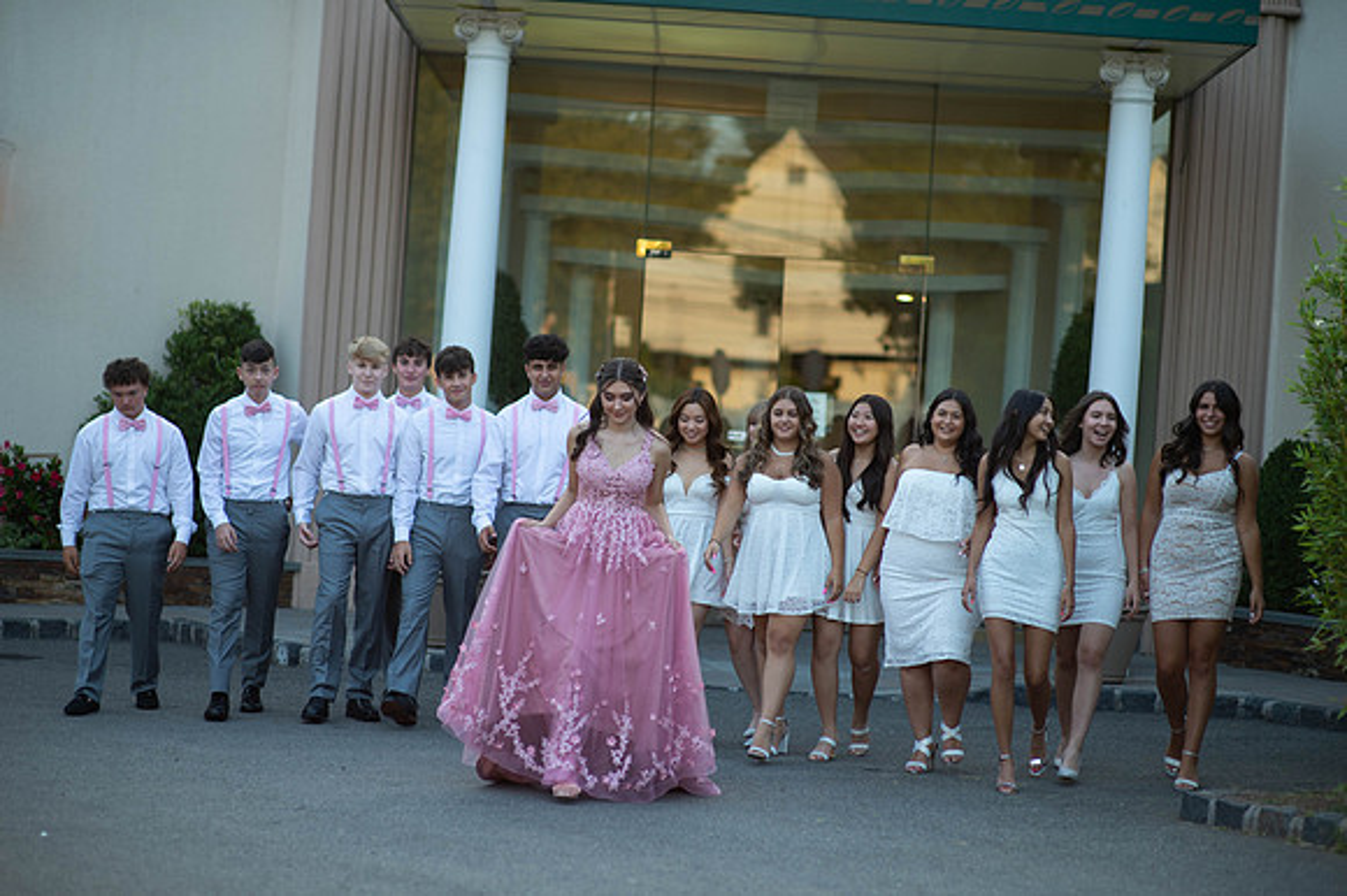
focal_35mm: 85
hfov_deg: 23.9
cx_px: 674
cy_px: 448
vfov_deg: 16.1
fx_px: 3178
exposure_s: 1/1000
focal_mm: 85
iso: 250
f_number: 2
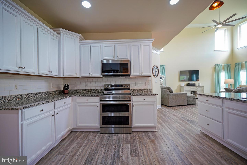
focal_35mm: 15
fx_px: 103
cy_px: 82
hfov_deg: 100.4
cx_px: 124
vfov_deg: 77.3
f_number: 2.8
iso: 125
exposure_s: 1/30
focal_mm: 10
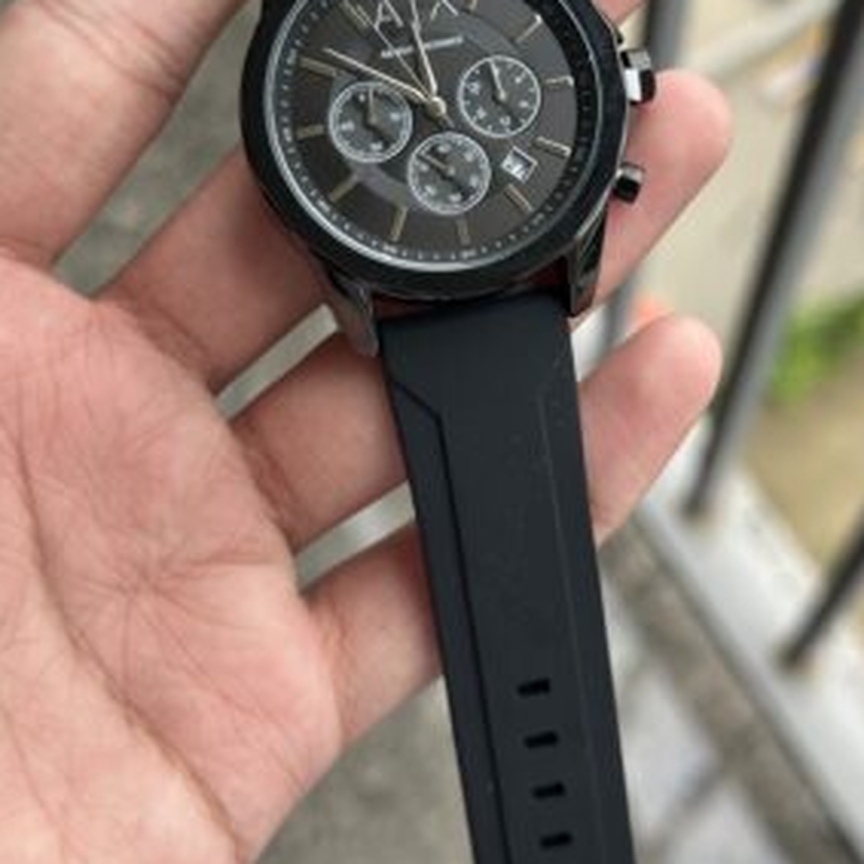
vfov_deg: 28.3
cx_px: 449
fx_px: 1694
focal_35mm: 60
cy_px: 260
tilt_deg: -65.0
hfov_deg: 28.6
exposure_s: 1/642
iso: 64
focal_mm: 6.86
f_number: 1.78
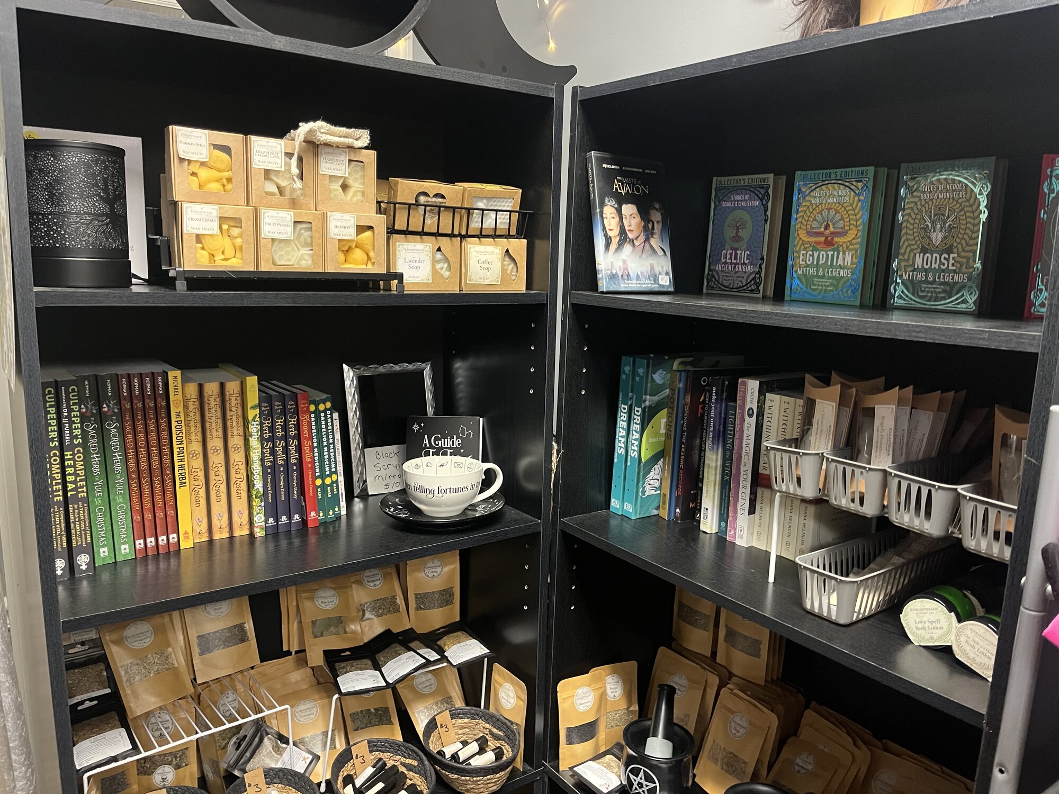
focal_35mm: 26
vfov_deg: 53.1
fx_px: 795
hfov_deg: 67.3
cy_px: 397
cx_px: 530
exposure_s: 1/40
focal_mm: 5.1
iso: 500
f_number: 1.6
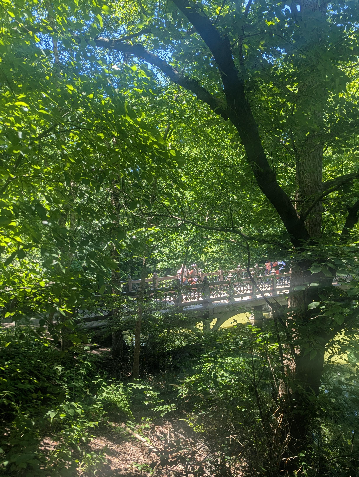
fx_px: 414
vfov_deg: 59.5
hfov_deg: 46.7
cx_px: 208
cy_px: 280
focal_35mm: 30
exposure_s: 1/288
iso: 40
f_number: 1.85
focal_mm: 6.81
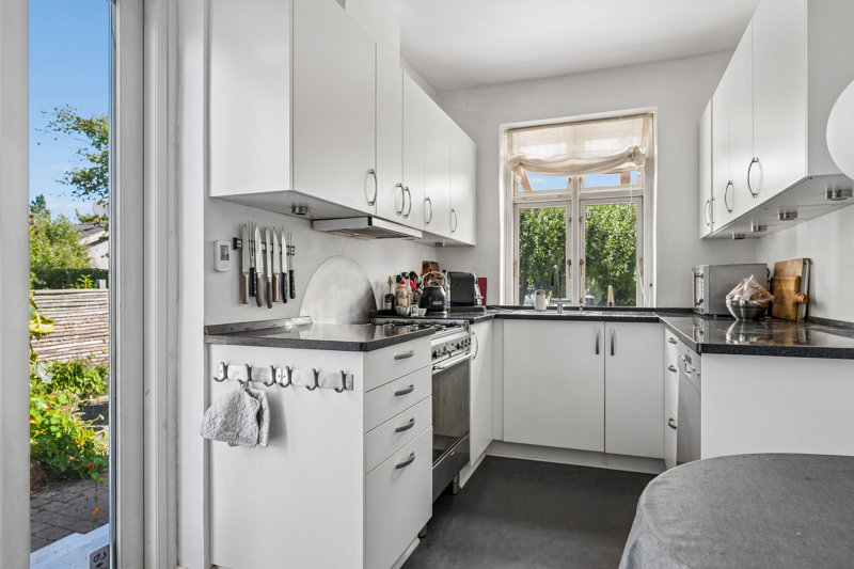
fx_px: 486
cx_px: 427
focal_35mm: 20
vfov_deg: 60.7
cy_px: 284
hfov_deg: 82.6
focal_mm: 20.5
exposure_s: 1/30
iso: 400
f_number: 6.3
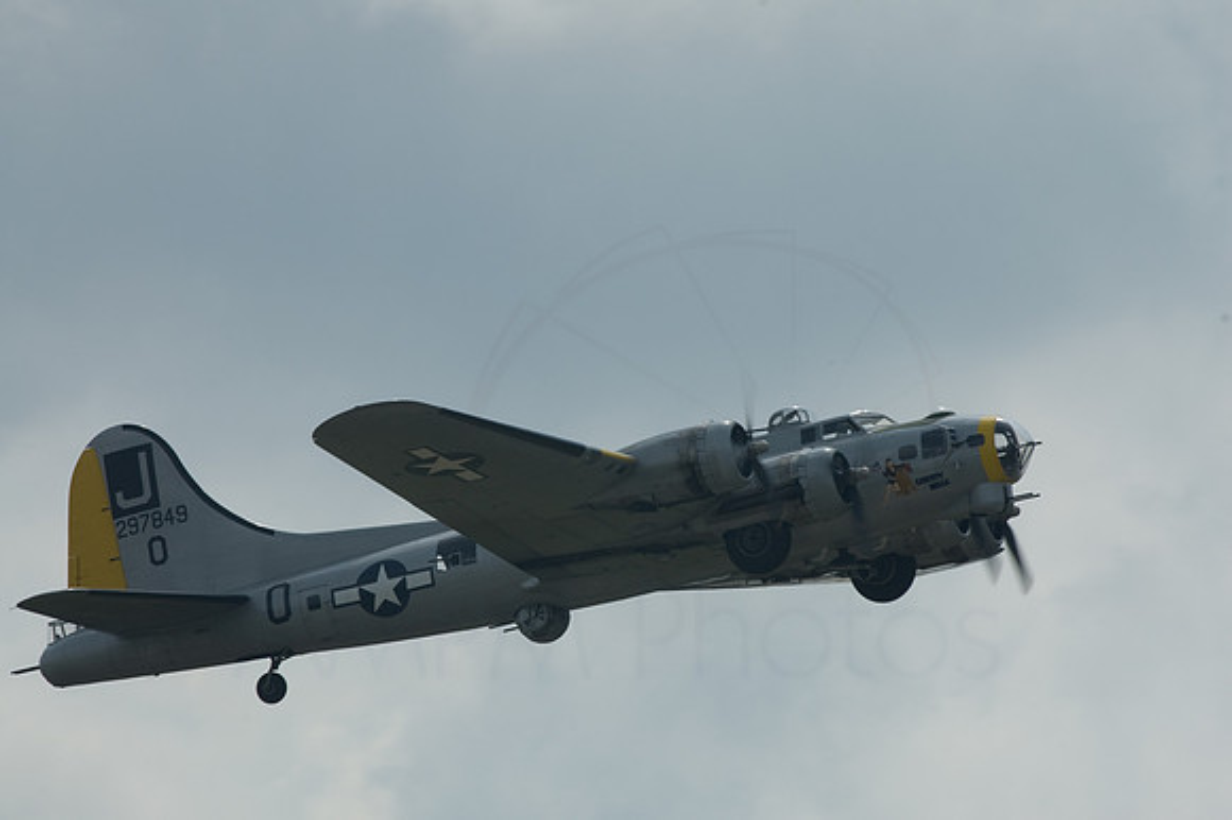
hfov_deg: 4.3
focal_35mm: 480
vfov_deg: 2.9
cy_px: 410
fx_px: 16417
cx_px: 616
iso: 200
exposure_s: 1/250
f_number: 18
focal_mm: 320
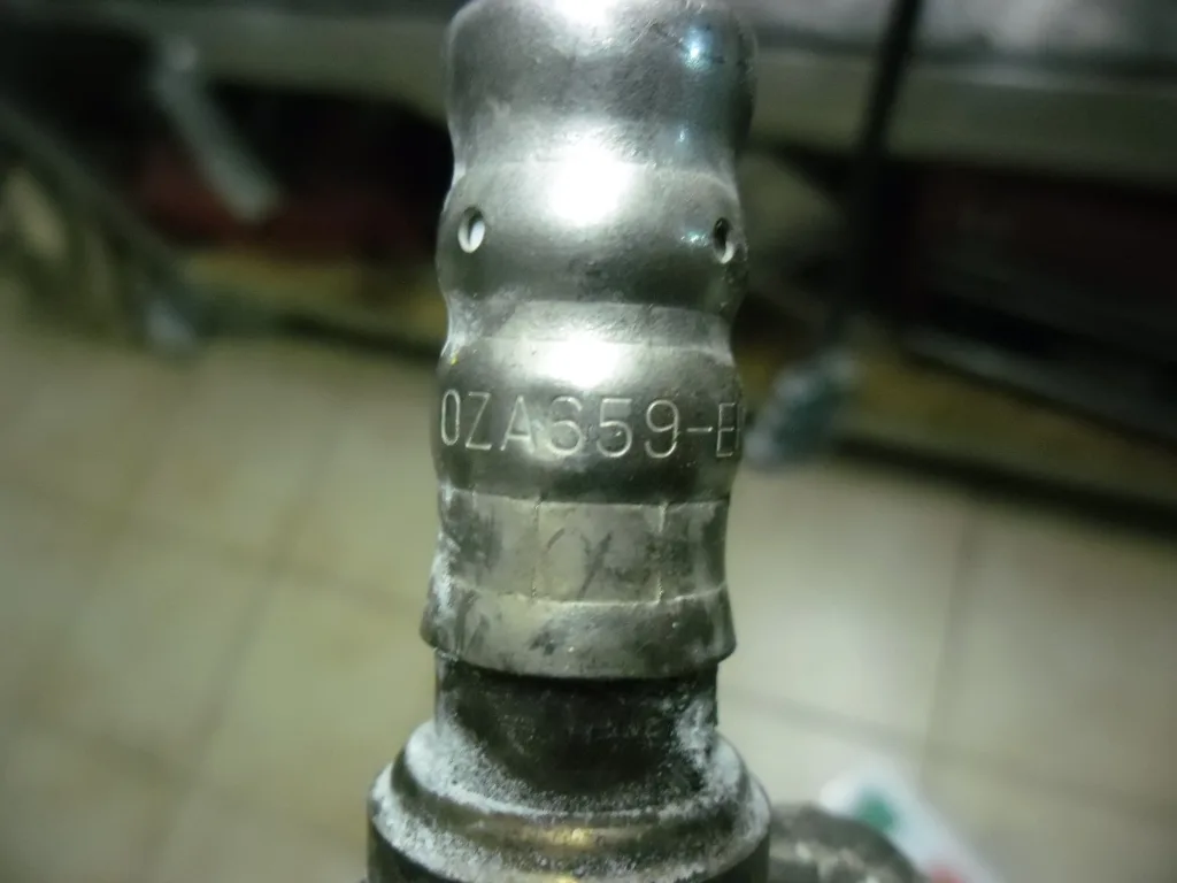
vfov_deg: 51.4
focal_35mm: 27
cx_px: 588
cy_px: 442
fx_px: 918
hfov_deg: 65.3
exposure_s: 1/22
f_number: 3.5
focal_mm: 4.9
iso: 400
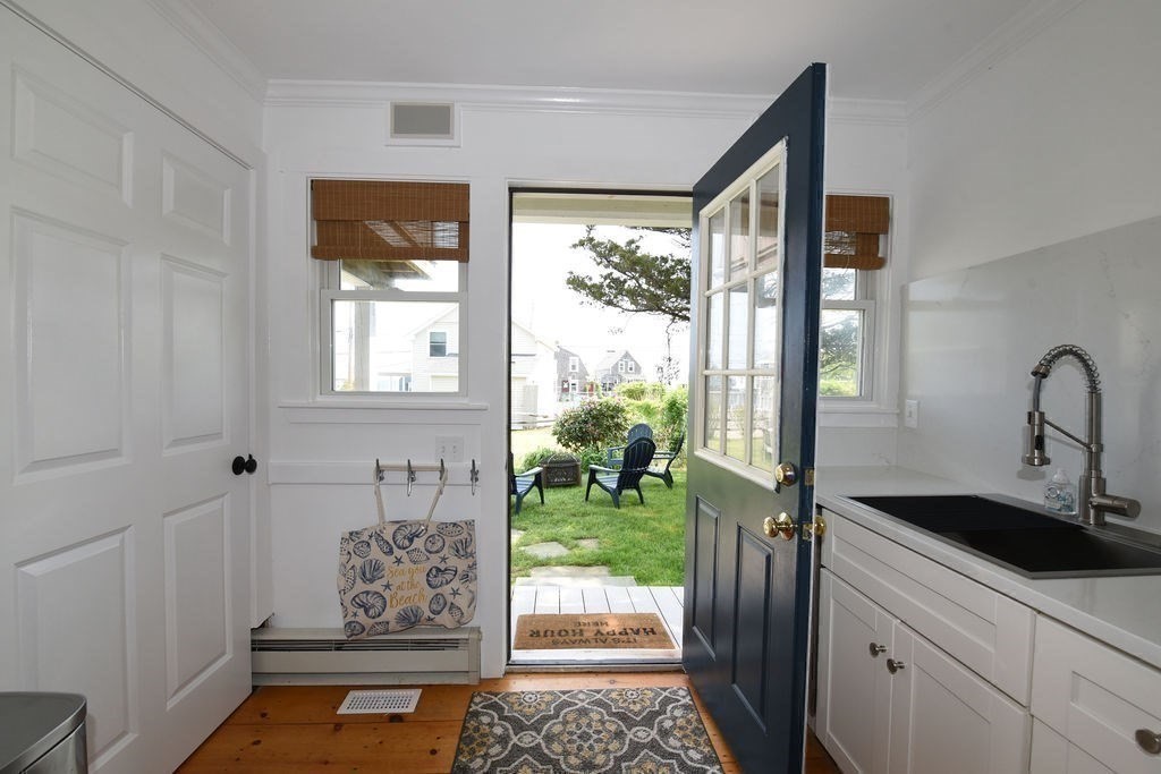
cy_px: 387
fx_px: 484
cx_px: 580
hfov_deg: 100.4
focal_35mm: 15
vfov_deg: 77.3
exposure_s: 1/160
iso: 640
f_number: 9
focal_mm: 15
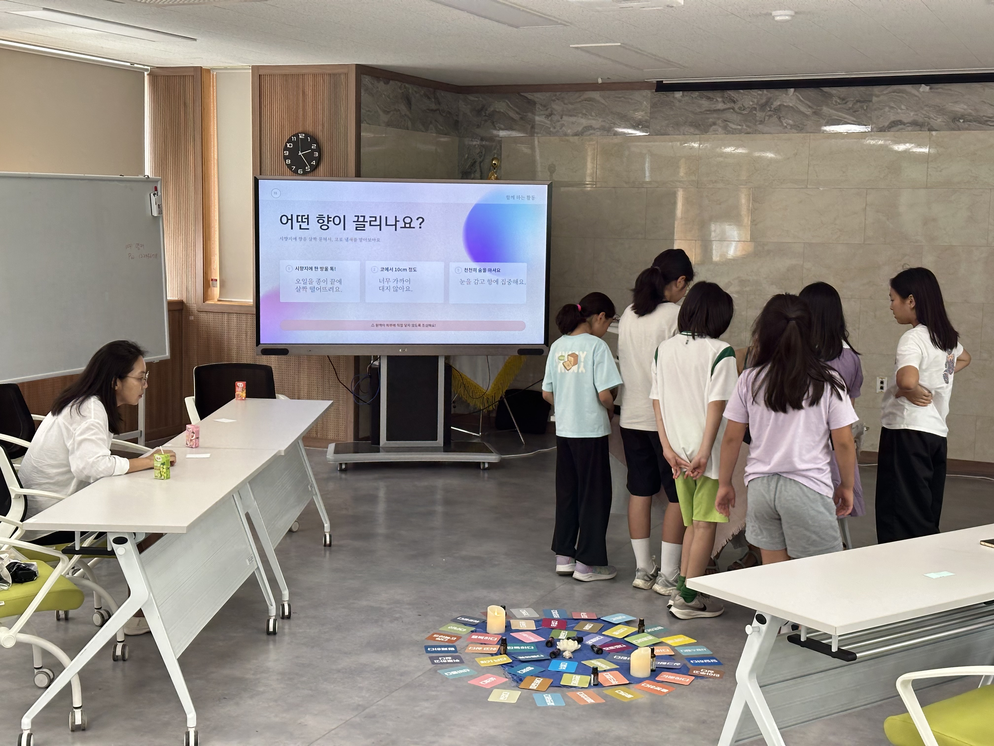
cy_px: 373
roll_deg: -1.3
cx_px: 497
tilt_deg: -6.3
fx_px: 1378
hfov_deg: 39.7
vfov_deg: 30.3
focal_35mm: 48
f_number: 1.78
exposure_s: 1/120
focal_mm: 6.86
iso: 125
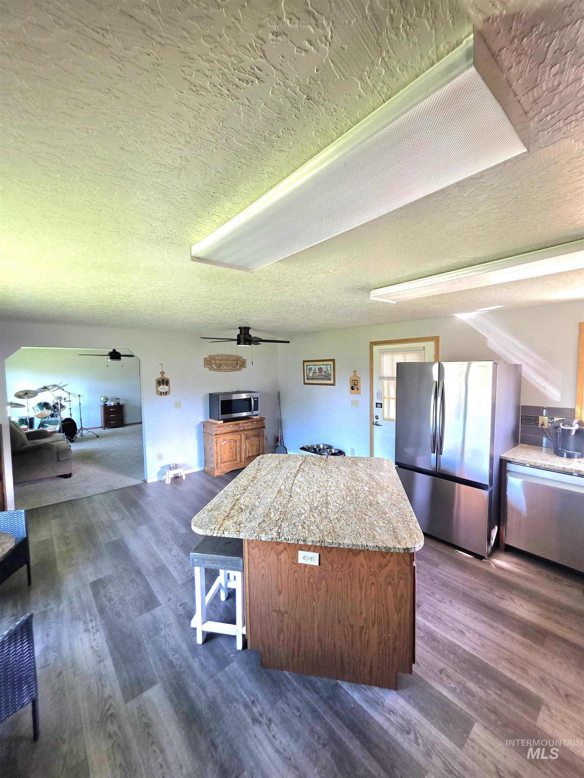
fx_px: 292
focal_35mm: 13
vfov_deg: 106.2
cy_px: 389
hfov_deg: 89.9
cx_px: 292
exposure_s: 1/60.2
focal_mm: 2.2
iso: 200
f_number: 1.9
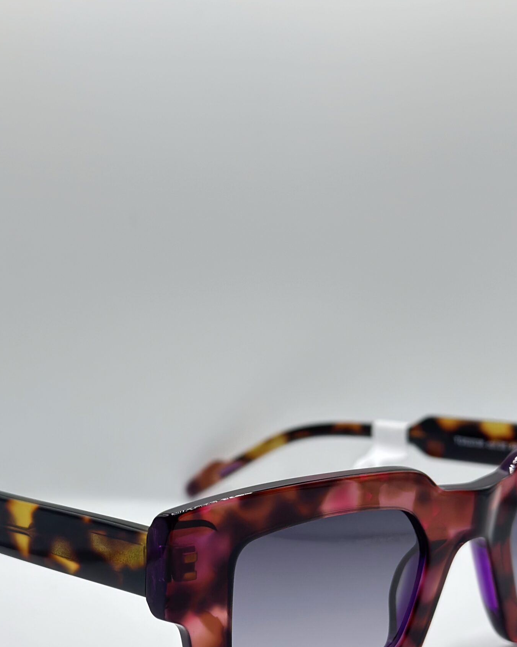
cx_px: 223
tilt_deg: -31.8
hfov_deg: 21.5
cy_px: 462
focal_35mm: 71
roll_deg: -0.8
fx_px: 1358
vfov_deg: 26.5
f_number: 1.78
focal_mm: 6.86
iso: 80
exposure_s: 1/458
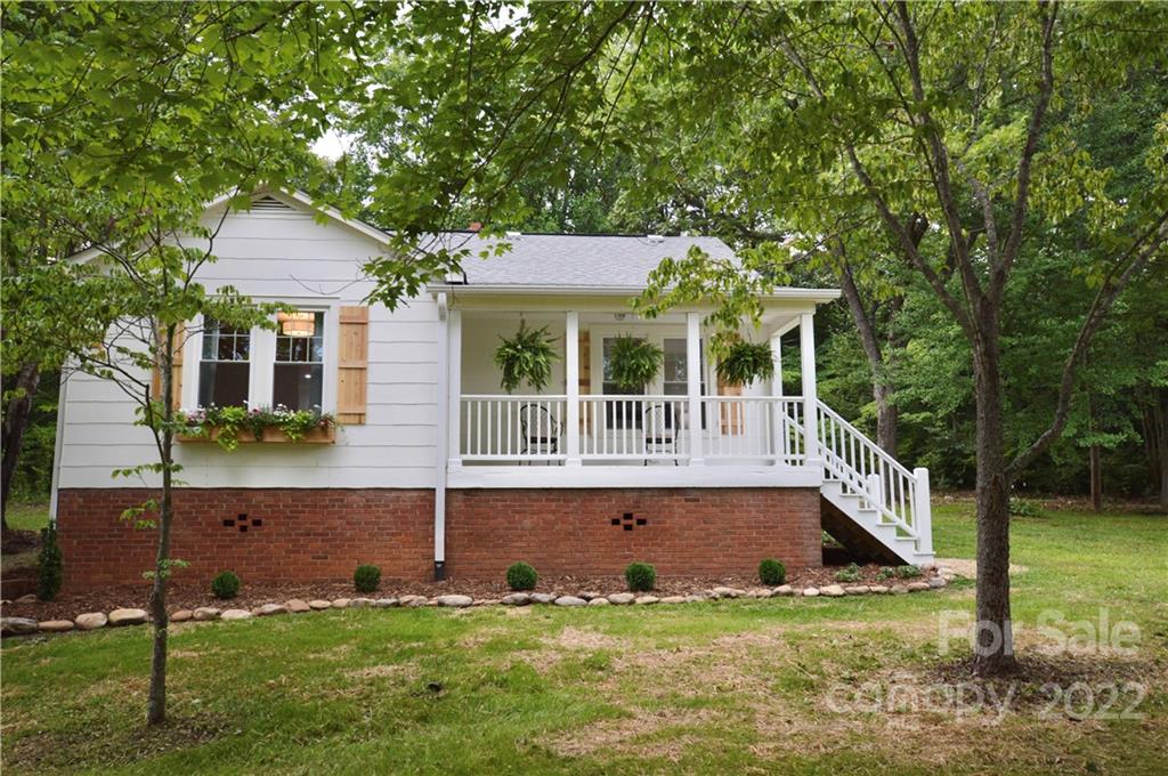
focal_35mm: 30
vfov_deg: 43.5
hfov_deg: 62.0
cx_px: 584
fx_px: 972
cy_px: 388
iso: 400
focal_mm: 20
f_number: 5
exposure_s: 1/100
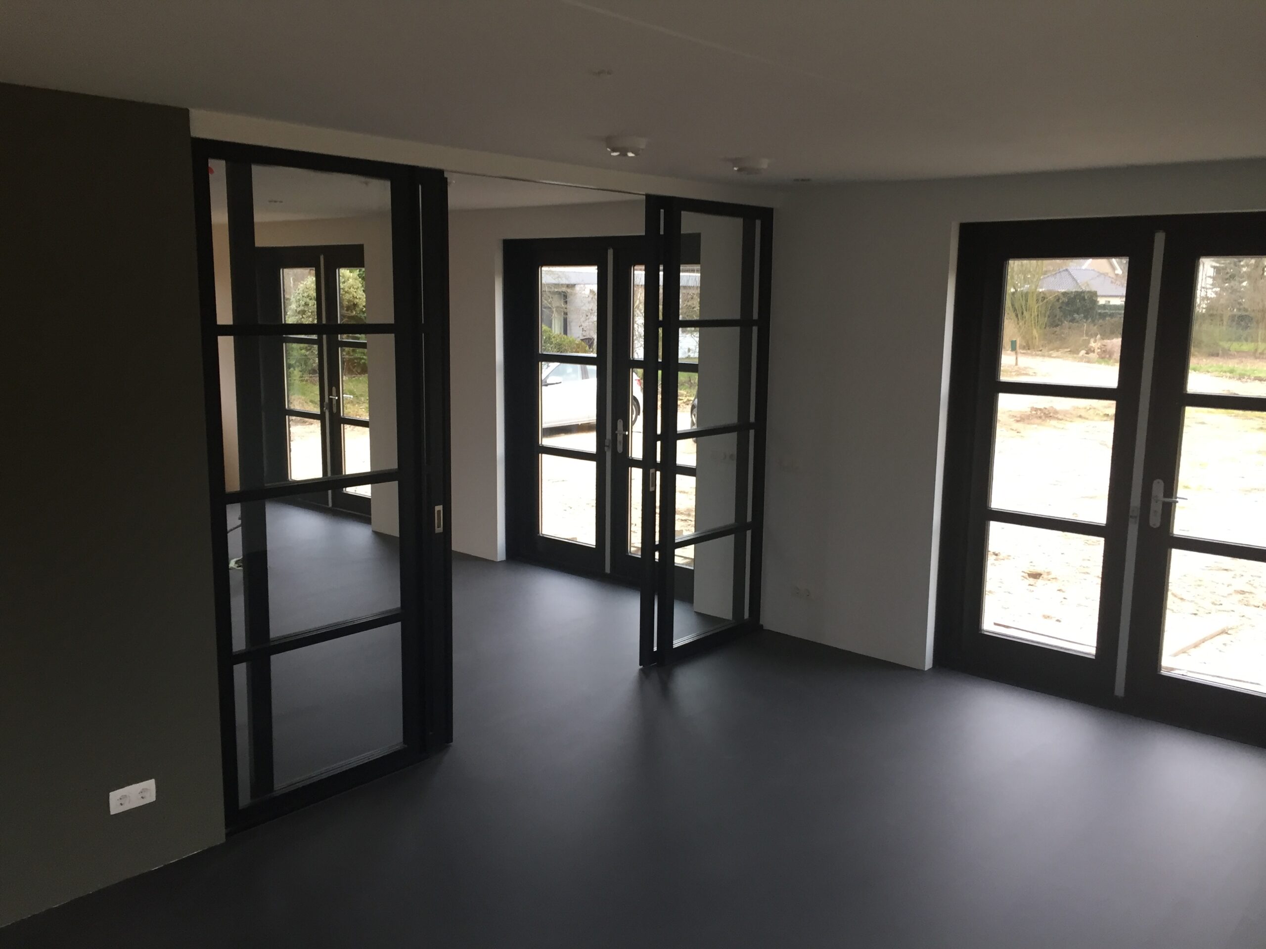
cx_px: 633
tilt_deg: -6.9
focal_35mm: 29
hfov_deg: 61.7
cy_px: 474
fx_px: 1061
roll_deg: -1.4
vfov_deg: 48.2
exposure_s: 1/33
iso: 100
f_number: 2.2
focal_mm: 4.15
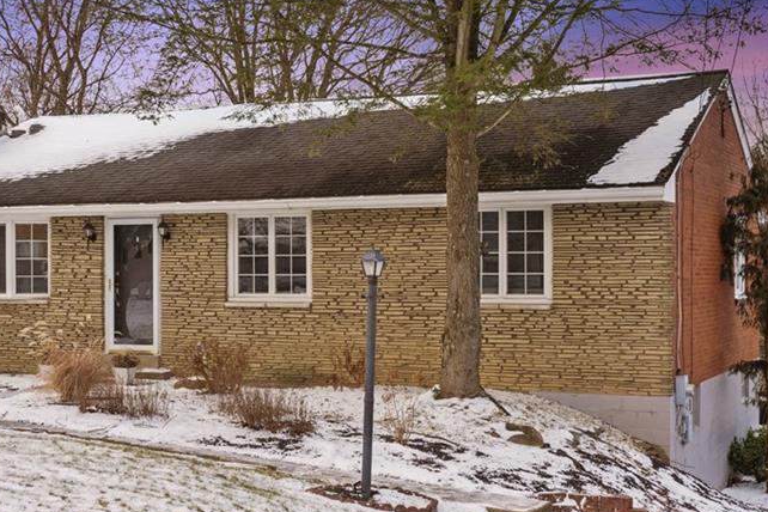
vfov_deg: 23.0
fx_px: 1259
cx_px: 312
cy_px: 285
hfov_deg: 33.8
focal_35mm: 59
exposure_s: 1/100
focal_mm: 37
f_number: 6.3
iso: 125
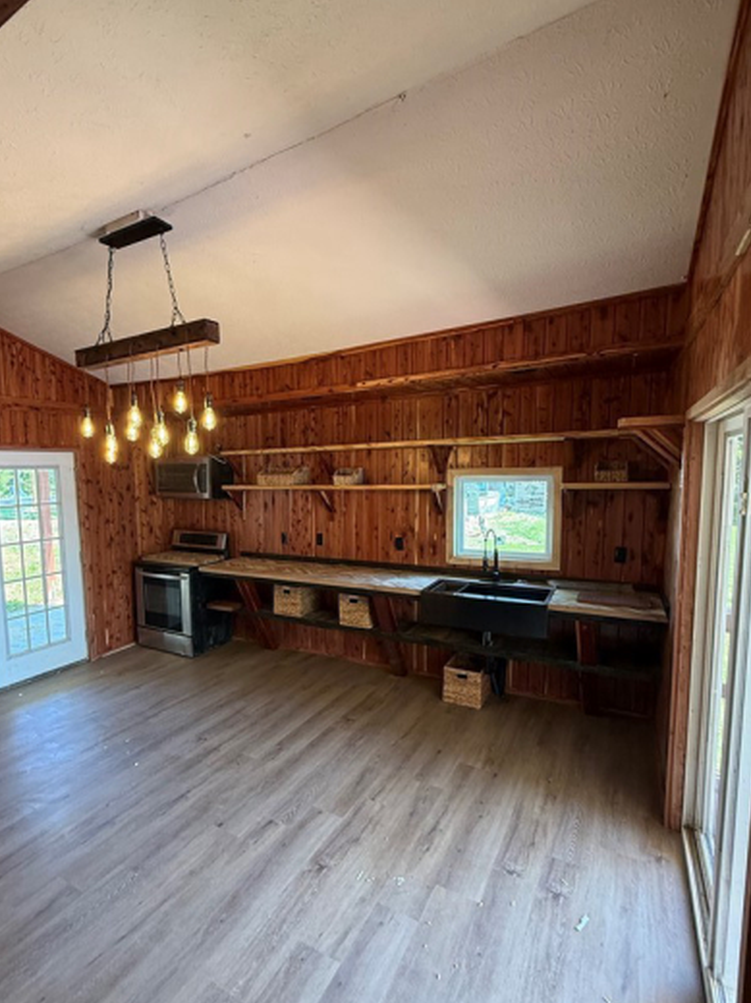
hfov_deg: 70.6
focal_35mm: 18
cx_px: 290
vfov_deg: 87.7
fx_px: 521
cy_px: 532
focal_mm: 2.22
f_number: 2.2
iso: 250
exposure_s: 1/99
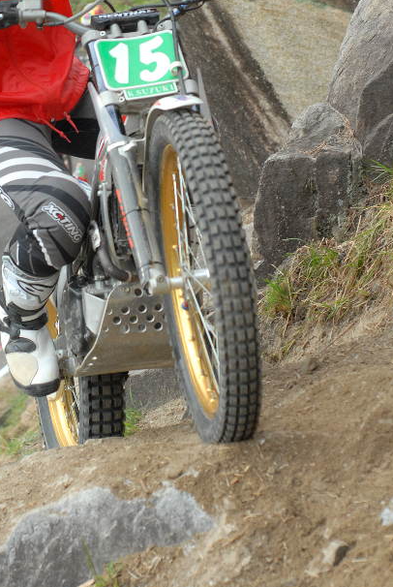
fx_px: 1877
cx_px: 102
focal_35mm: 115
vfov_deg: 17.7
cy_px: 160
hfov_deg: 11.9
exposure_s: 1/400
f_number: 4.8
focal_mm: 50
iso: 400
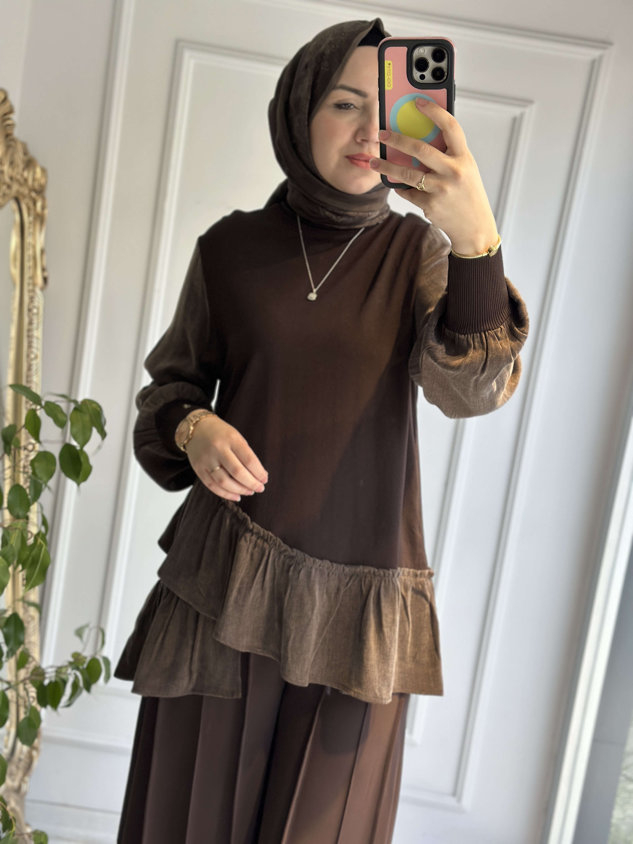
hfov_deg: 30.3
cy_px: 422
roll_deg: -8.9
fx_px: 1170
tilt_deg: -24.4
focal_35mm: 48
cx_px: 316
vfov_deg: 39.7
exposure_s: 1/279
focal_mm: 6.86
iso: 80
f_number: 1.78
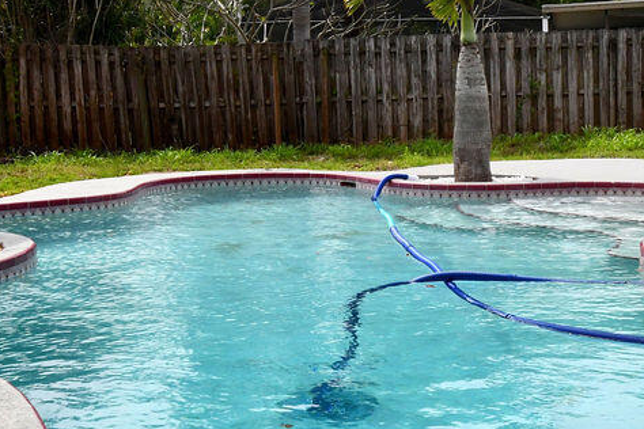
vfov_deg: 20.2
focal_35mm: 67
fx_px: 1198
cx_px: 482
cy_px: 134
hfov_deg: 29.6
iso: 800
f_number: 16
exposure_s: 1/1000
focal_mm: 21
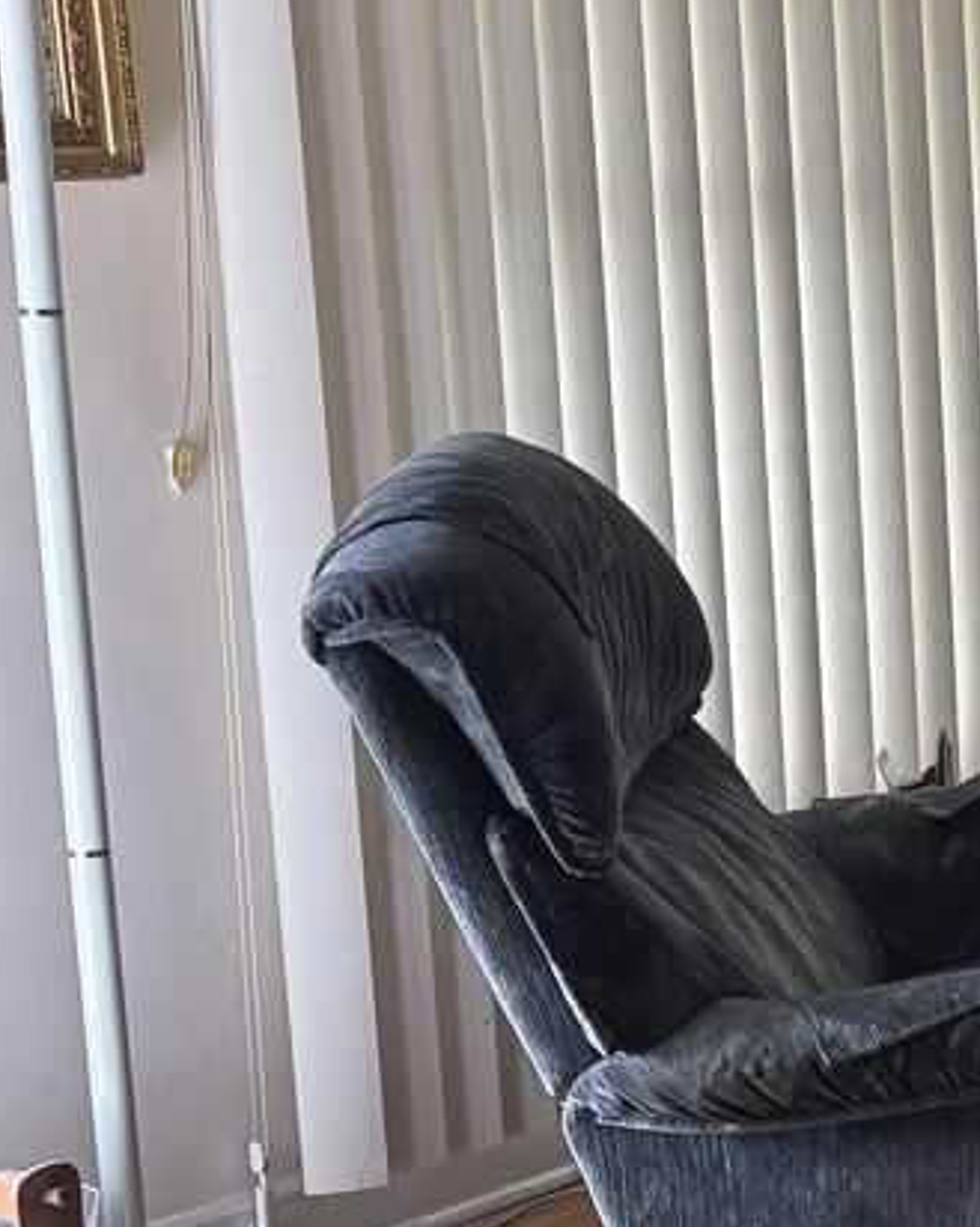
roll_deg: -1.1
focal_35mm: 82
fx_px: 2976
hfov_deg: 14.9
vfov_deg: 23.3
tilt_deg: -12.4
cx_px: 2033
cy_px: 727
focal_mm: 6.76
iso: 320
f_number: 1.78
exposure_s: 1/60
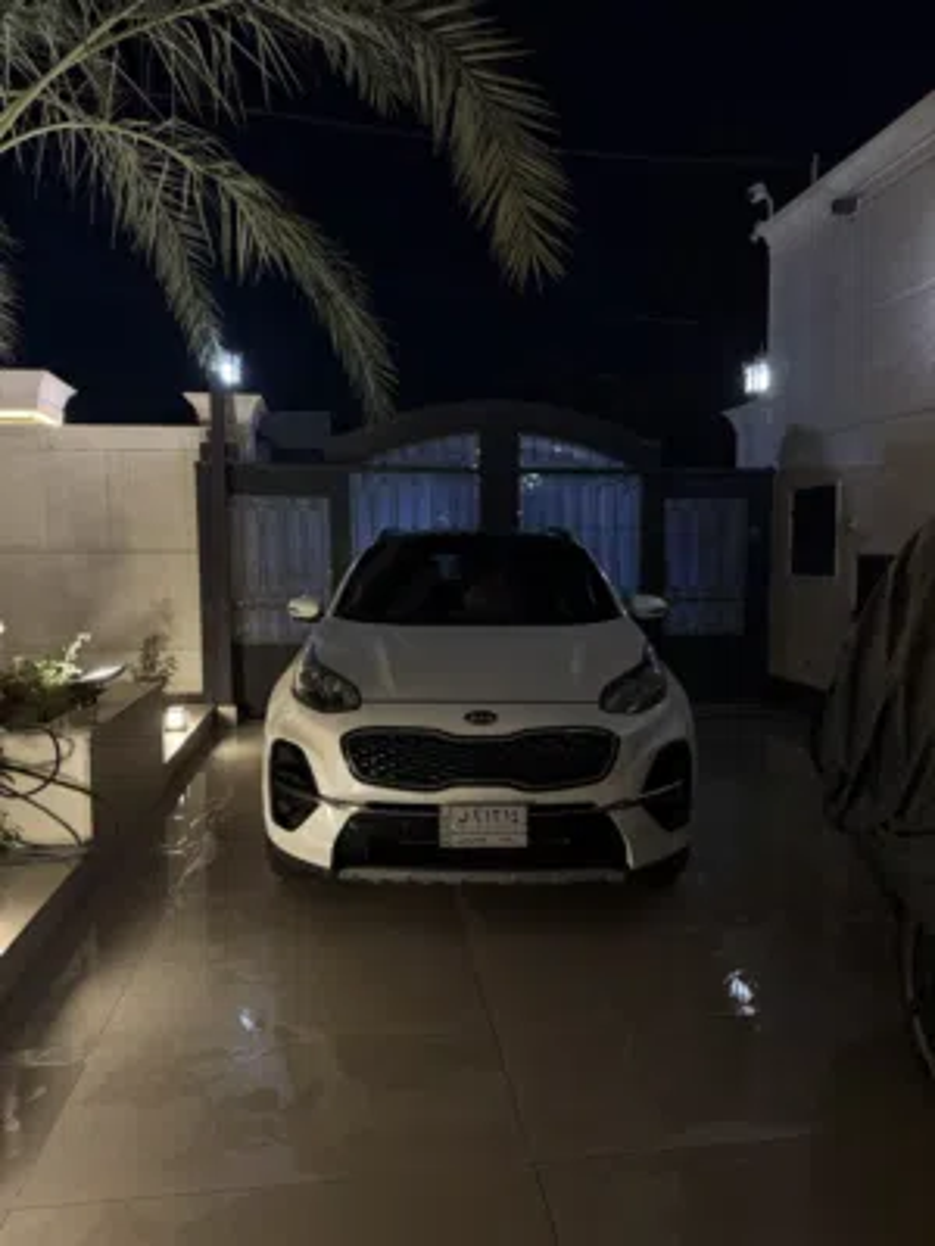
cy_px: 623
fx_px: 864
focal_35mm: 24
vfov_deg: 71.6
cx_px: 468
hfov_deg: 56.8
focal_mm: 6.76
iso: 500
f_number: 1.78
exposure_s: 1/49
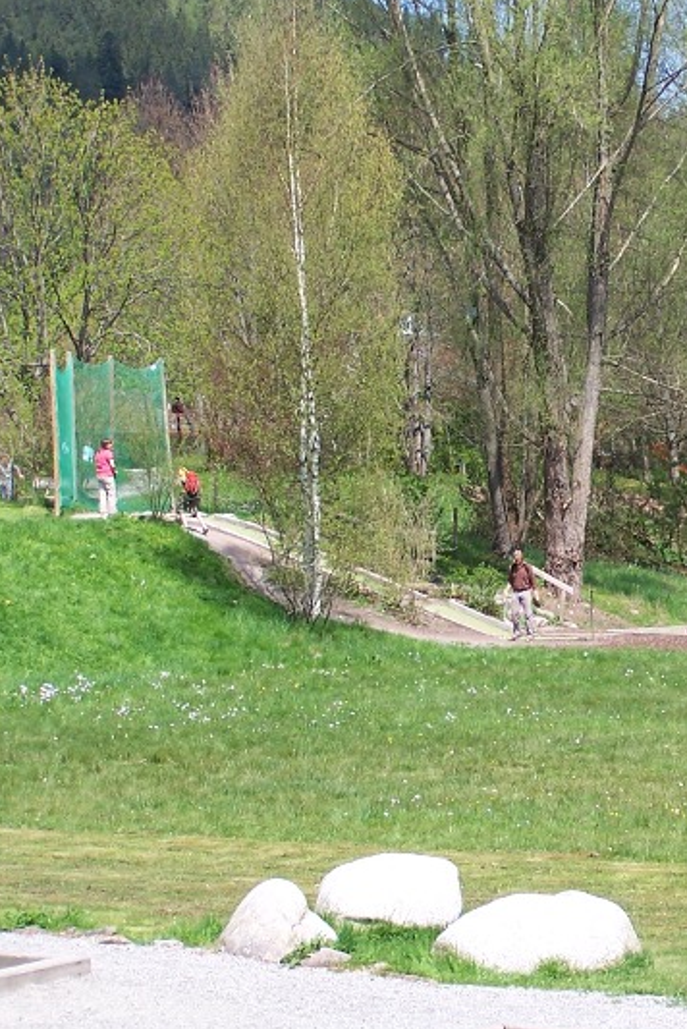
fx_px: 3345
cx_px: 693
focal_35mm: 117
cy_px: 479
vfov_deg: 17.5
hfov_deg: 11.6
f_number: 3.2
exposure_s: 1/500
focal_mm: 12.4
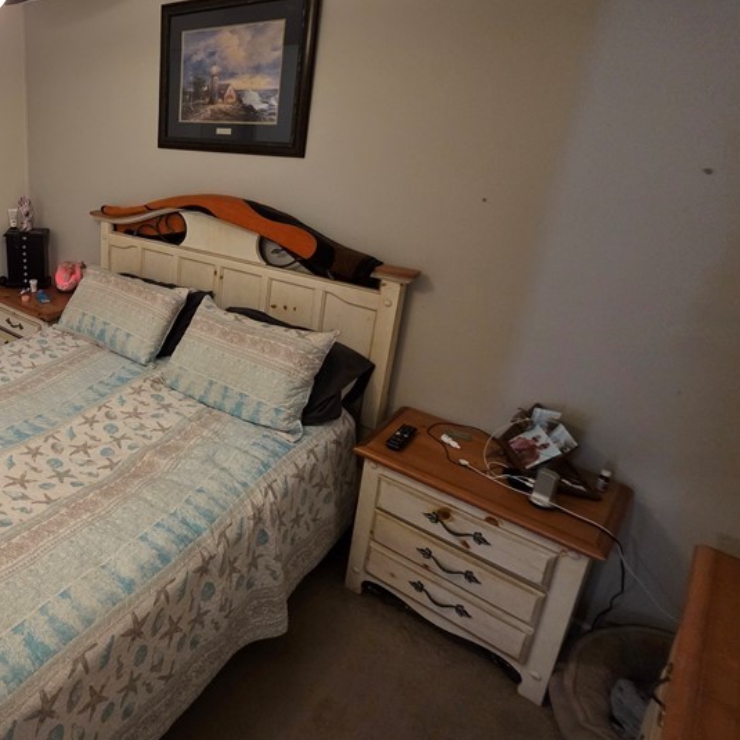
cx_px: 51
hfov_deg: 57.8
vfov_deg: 68.7
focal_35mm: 22
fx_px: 532
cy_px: 284
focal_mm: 2.2
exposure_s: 1/60
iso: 400
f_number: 1.9
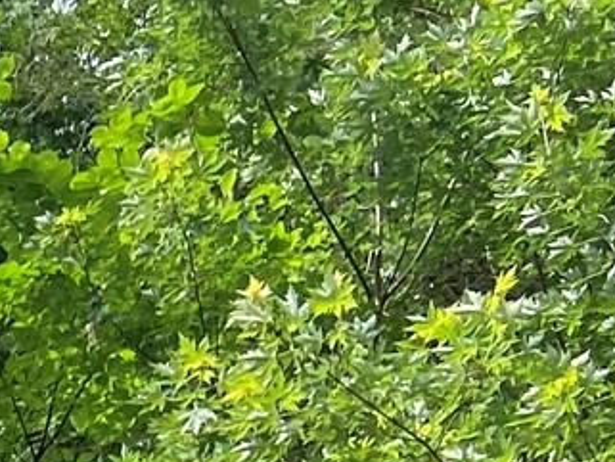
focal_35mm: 166
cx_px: -1180
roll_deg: -0.1
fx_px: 2950
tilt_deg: +6.6
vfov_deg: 7.9
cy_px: 1286
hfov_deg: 9.5
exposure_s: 1/1484
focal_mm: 4.25
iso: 32
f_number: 1.8
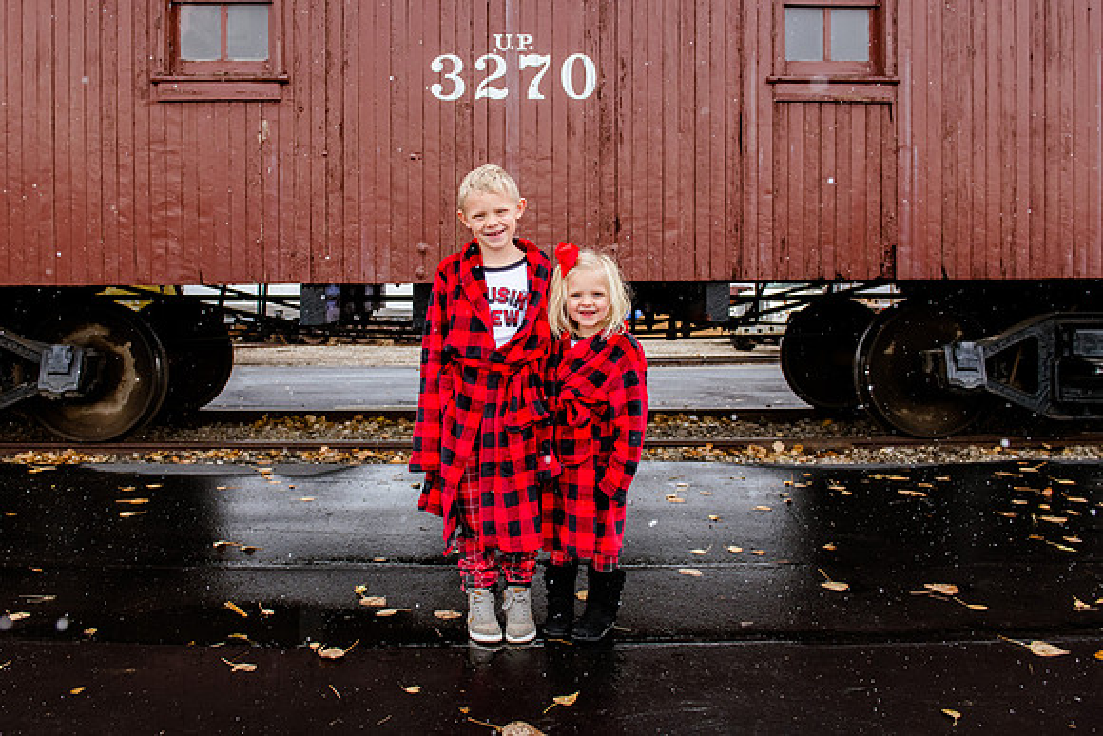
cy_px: 304
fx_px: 875
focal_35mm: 29
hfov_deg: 64.3
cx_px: 505
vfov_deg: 45.4
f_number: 5
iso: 800
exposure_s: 1/640
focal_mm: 24
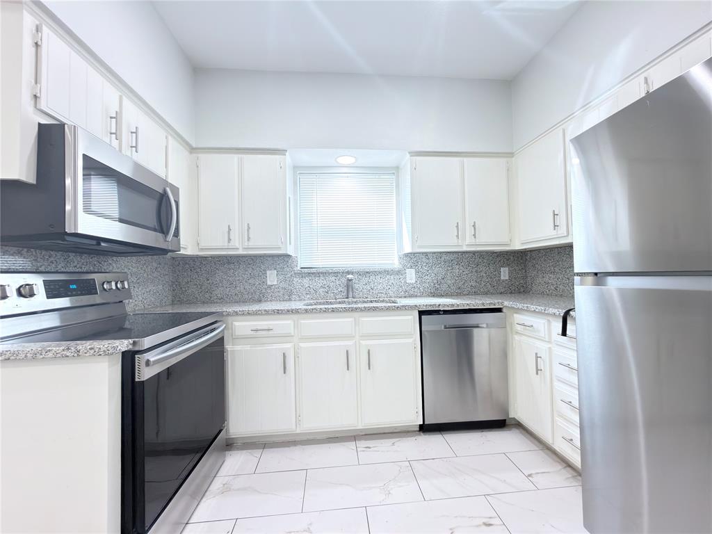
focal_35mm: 14
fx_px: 288
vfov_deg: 85.7
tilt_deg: +1.0
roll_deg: +1.2
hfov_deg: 102.1
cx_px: 356
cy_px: 267
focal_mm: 2.22
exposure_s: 1/30
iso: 160
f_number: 2.2
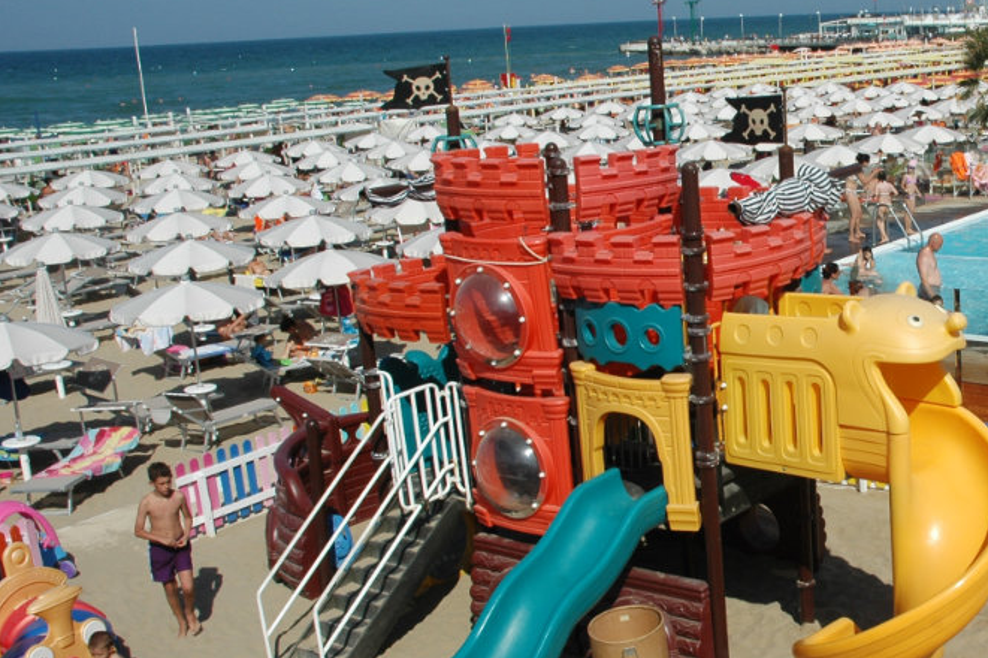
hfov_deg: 38.1
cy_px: 371
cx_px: 859
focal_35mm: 49
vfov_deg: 27.5
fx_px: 1344
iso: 200
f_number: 11
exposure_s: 1/500
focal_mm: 18
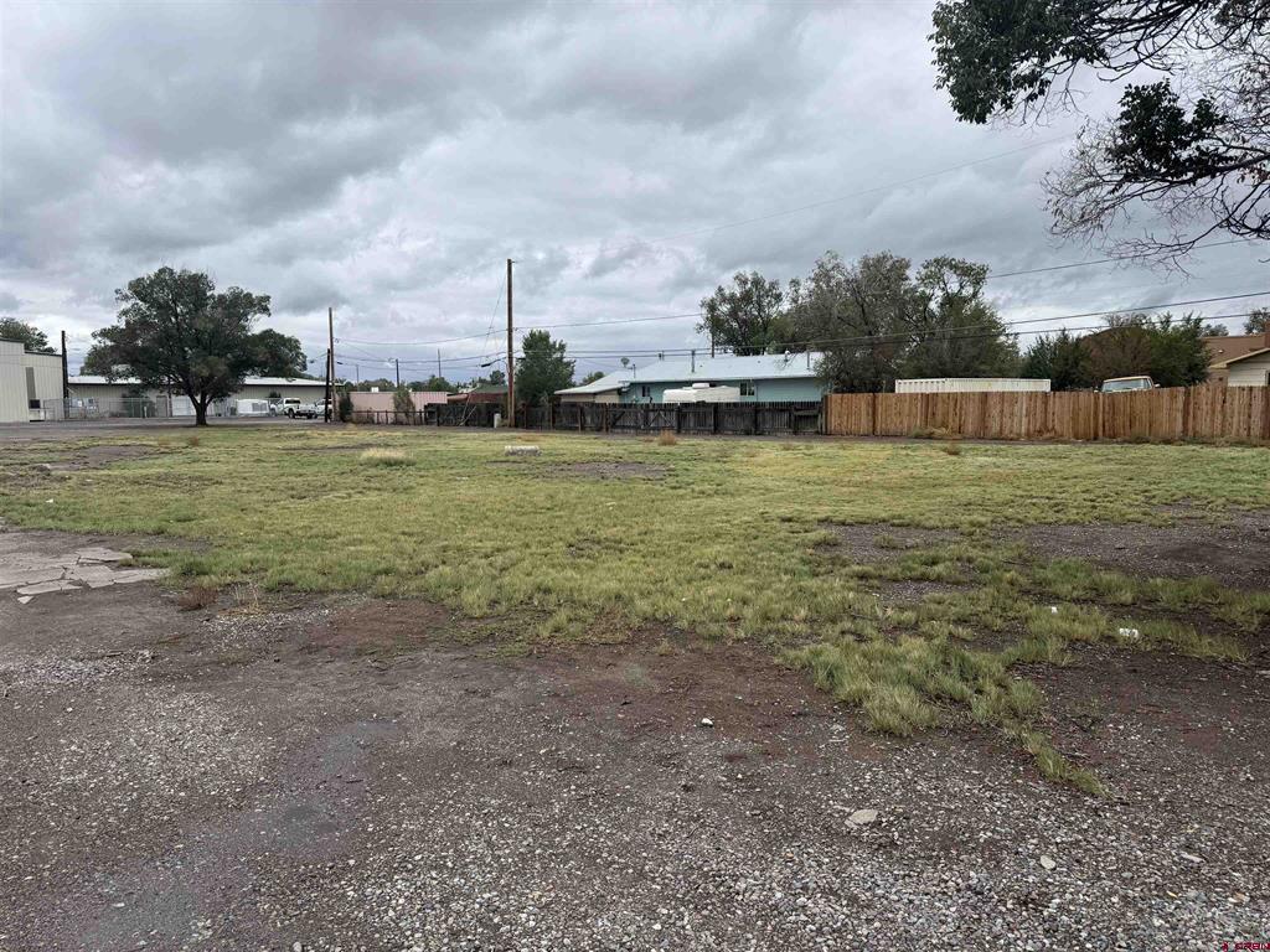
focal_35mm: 24
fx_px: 881
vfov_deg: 56.8
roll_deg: +0.6
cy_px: 476
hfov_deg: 71.6
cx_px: 635
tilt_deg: -5.7
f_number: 1.78
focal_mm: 6.76
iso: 80
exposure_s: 1/3021
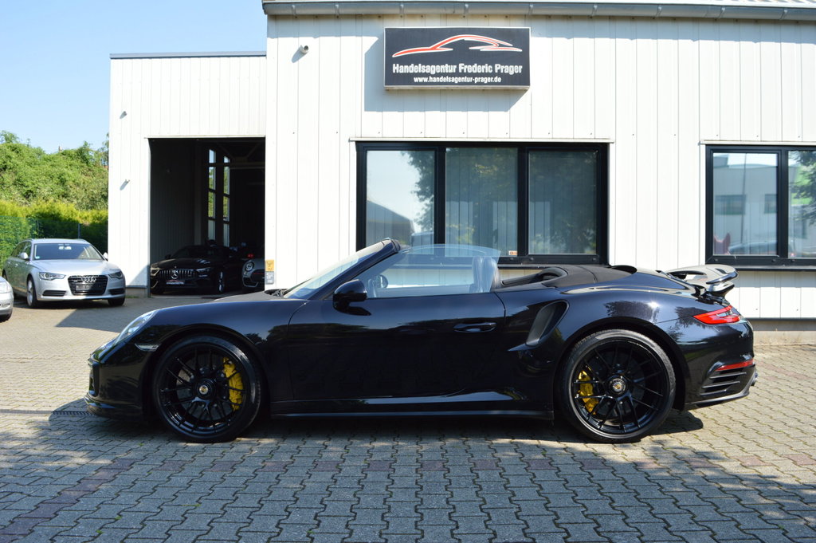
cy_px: 272
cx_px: 408
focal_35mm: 32
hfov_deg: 59.5
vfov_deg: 41.6
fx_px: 713
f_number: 7.1
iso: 100
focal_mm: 21
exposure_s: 1/200
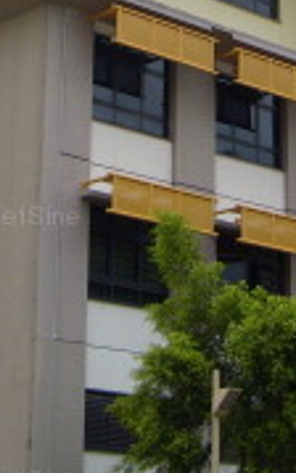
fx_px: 1470
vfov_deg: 17.7
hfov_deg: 11.5
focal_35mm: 114
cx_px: 124
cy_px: -45
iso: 80
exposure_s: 1/180
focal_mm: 5.8
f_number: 7.1
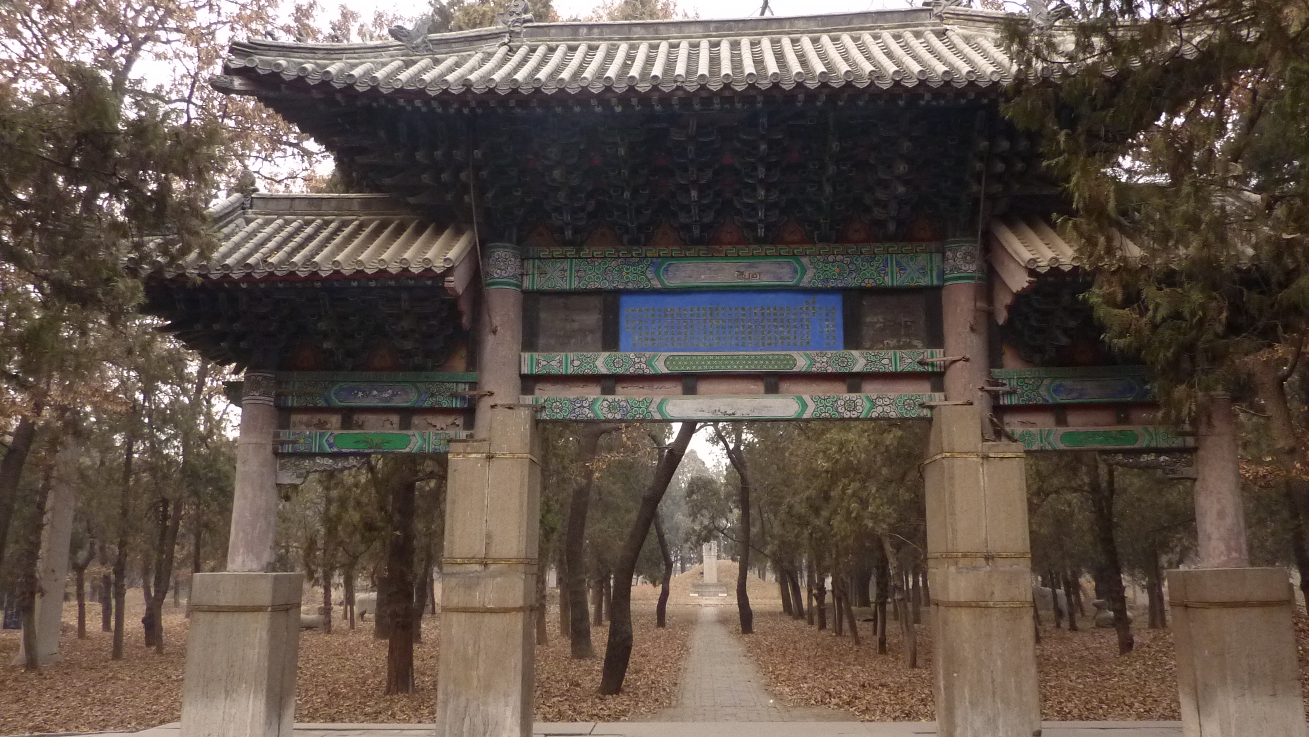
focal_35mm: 28
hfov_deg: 67.9
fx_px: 972
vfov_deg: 41.5
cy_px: 362
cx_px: 666
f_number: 3.3
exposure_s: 1/30
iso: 320
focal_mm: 4.1
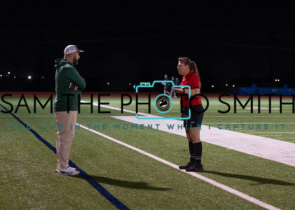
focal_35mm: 90
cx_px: 154
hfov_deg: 22.1
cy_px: 110
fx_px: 754
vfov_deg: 15.9
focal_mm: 70
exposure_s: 1/320
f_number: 2.8
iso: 2000
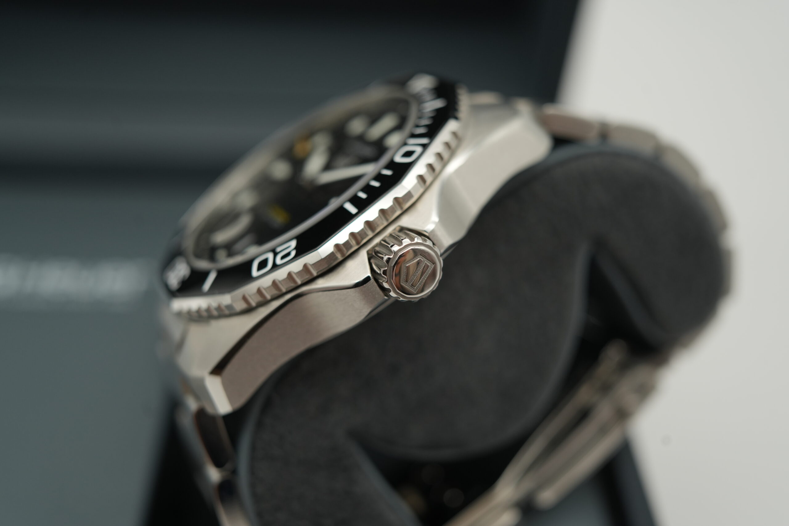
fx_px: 767
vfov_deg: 37.9
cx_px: 394
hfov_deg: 54.4
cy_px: 263
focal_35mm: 35
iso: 400
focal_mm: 35
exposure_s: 1/250
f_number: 5
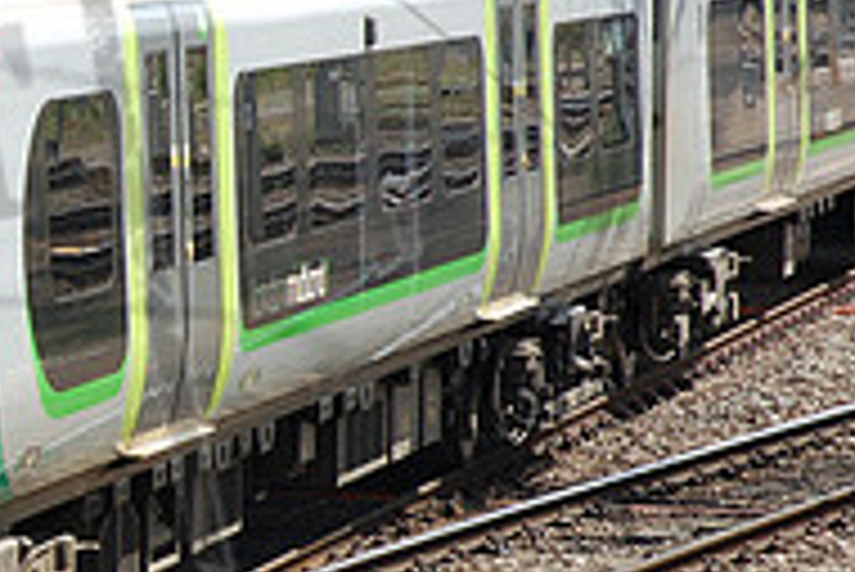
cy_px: 360
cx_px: -414
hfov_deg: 8.5
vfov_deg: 5.8
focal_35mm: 238
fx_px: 5657
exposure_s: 1/200
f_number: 7.1
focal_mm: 52
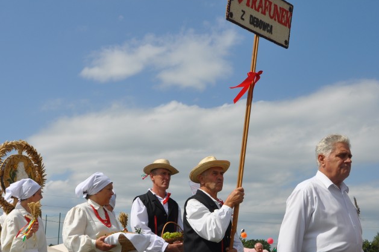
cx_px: 176
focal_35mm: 62
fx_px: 652
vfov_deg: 21.8
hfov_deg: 32.4
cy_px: 174
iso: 200
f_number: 11
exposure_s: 1/500
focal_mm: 26
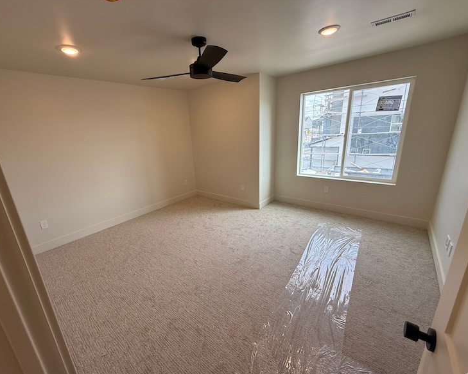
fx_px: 208
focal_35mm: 15
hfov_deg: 96.6
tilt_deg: -16.8
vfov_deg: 84.0
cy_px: 190
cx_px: 218
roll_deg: +4.2
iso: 64
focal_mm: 2.22
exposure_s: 1/153
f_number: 2.2
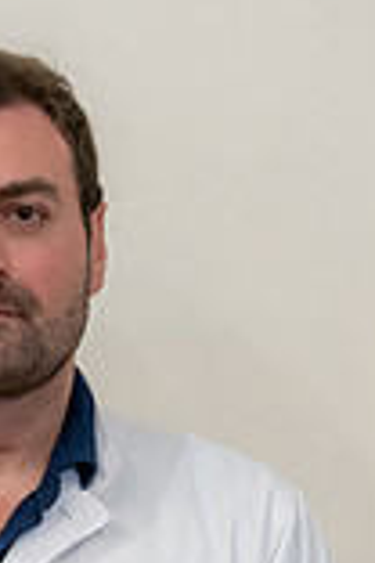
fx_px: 4468
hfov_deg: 4.8
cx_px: -72
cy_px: 725
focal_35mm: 286
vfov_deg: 7.1
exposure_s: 1/80
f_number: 4
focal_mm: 99
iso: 5000
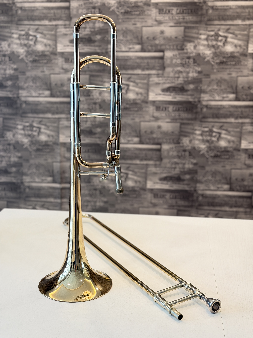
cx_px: 126
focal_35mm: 48
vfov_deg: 39.7
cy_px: 169
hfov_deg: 30.3
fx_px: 468
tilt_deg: -13.0
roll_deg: -0.4
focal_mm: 6.76
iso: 125
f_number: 1.78
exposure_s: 1/50
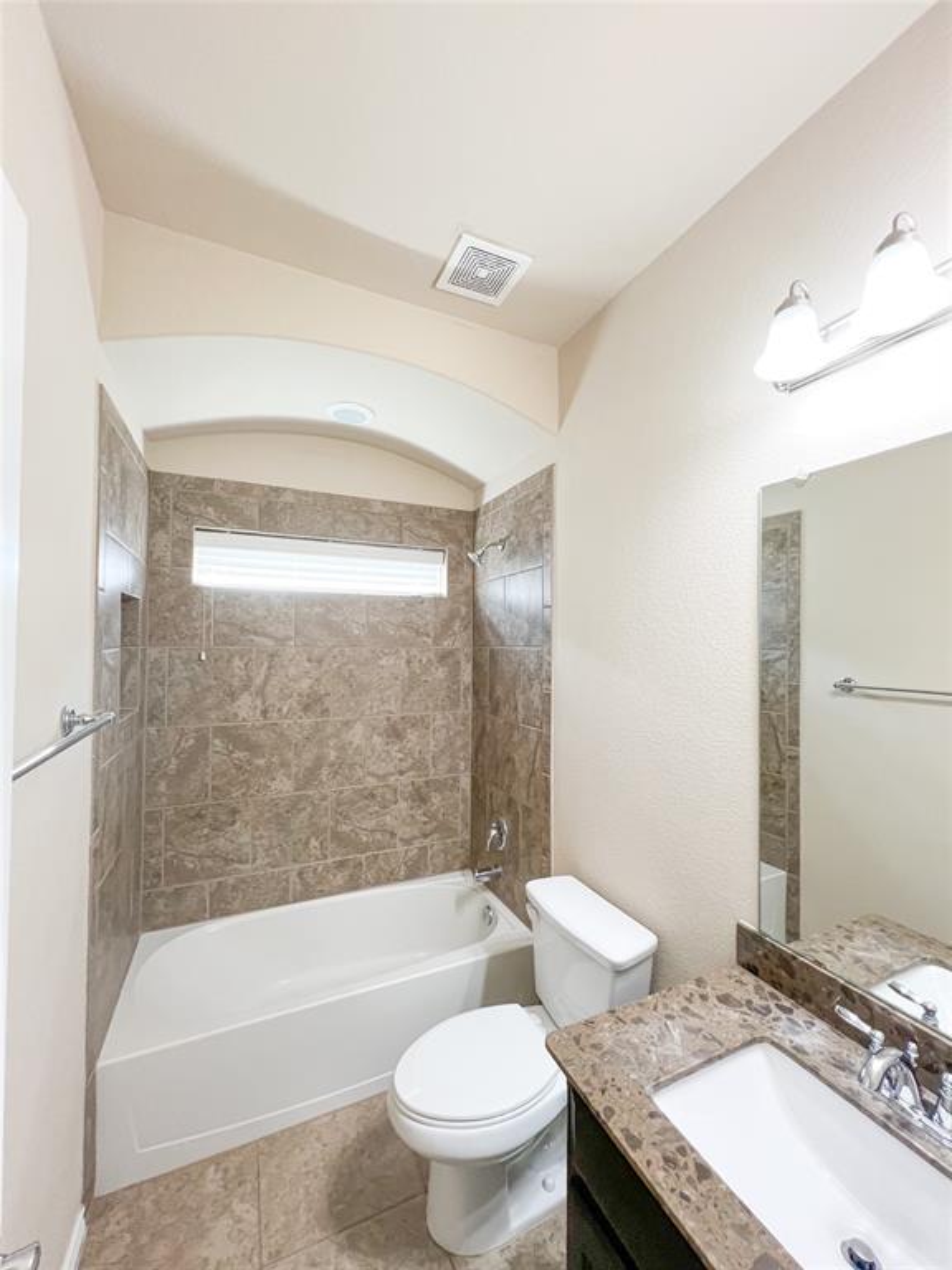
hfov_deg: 89.9
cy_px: 635
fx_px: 477
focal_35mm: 13
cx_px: 476
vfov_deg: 106.2
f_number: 1.8
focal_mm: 1.57
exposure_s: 1/60
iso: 160
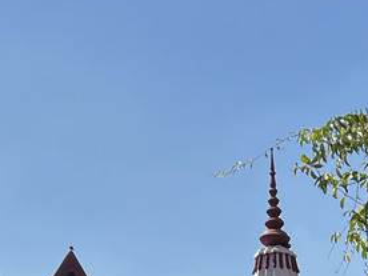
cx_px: 351
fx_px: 1201
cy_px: 543
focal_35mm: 113
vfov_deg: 11.8
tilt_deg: +2.4
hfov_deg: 17.1
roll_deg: +1.1
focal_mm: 5.7
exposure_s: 1/3077
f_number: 1.5
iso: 50
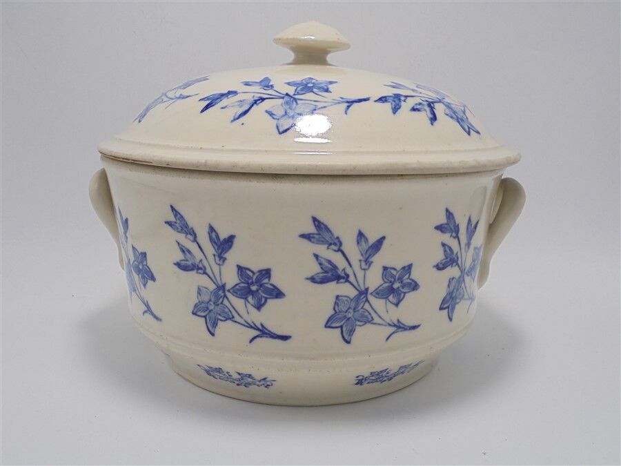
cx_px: 310
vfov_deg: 41.8
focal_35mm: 34
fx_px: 610
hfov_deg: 54.0
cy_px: 233
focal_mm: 6.1
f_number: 4
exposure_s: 1/80
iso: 100
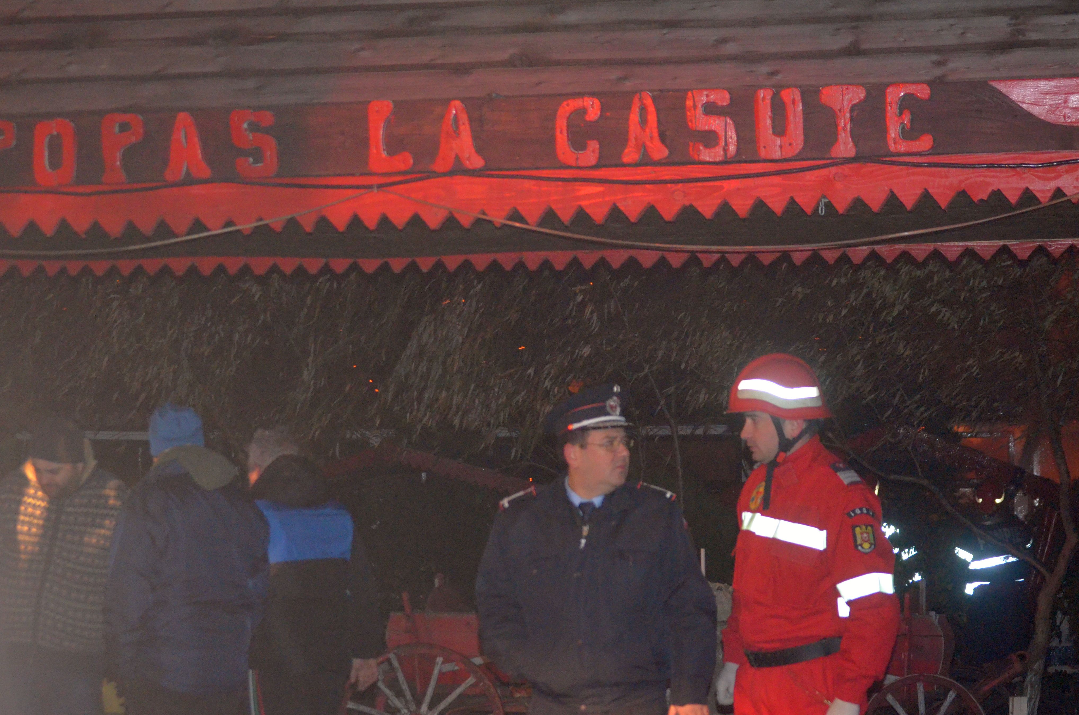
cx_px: 487
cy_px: 372
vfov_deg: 13.7
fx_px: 2979
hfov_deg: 20.5
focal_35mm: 100
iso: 3200
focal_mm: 55
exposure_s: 1/60
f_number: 4
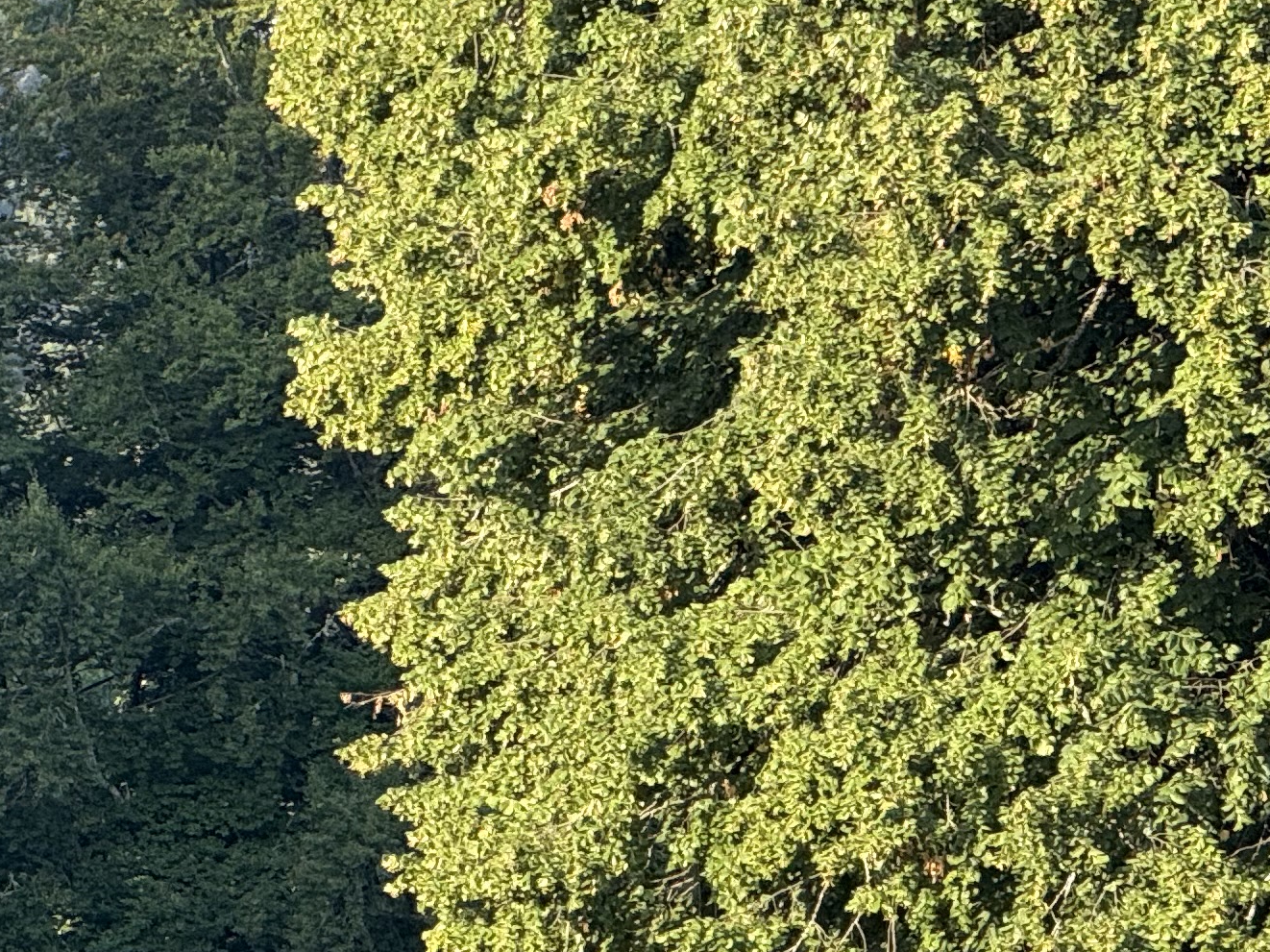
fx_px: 13425
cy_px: 814
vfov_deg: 4.1
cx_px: -267
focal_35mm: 366
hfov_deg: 5.4
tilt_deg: +1.9
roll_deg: +0.7
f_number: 2.8
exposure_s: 1/213
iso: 64
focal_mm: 15.66
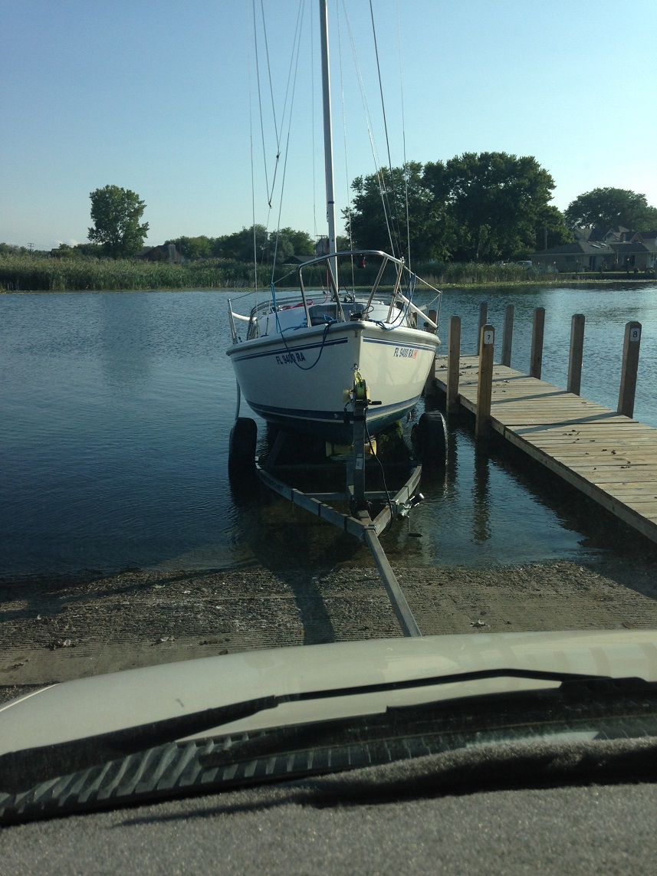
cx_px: 328
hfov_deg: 42.9
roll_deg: +0.4
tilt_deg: -13.7
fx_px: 835
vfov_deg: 55.4
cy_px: 438
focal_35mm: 33
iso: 50
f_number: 2.4
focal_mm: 4.12
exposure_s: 1/1290
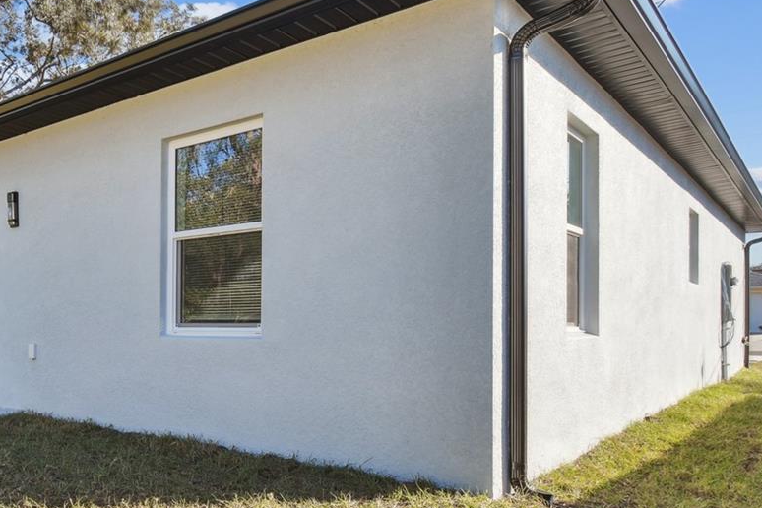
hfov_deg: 53.6
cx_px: 92
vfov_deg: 41.8
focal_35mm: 31
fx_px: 656
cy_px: 337
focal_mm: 10
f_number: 7.1
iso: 100
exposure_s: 1/60
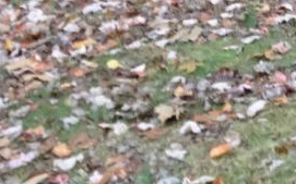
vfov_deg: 6.1
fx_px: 1637
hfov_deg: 9.9
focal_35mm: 203
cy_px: -282
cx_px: 478
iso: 500
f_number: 4
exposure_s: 1/250
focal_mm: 6.17
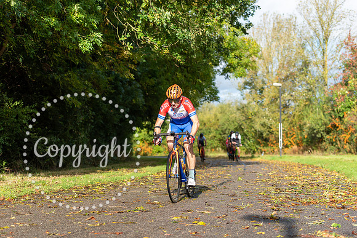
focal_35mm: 70
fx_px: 694
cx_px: 178
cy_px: 119
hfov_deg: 28.8
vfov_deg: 19.5
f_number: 3.2
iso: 200
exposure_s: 1/1600
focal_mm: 70
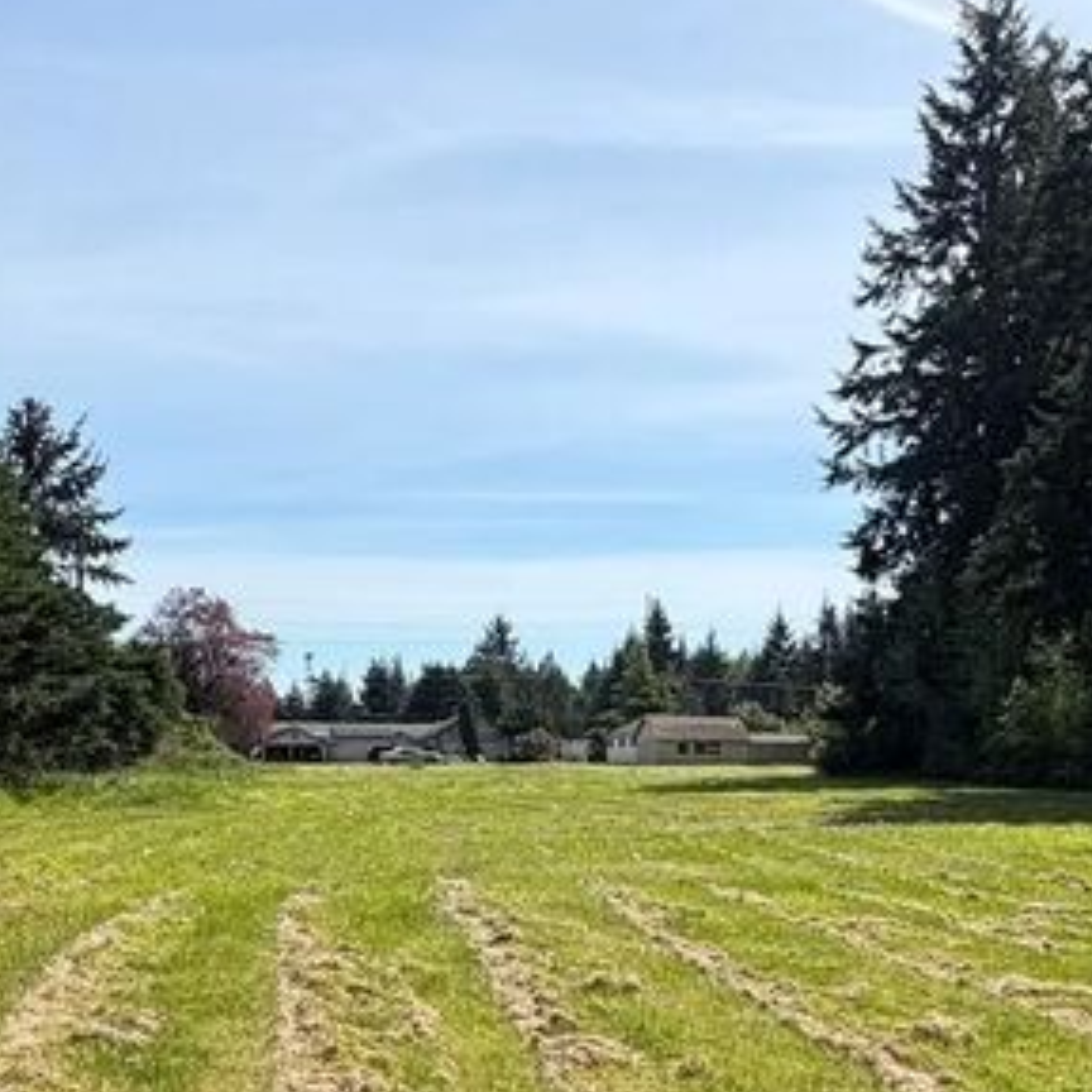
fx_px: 1570
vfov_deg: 37.7
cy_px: 766
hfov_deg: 38.3
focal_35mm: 44
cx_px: 580
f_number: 2.2
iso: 20
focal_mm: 2.22
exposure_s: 1/876
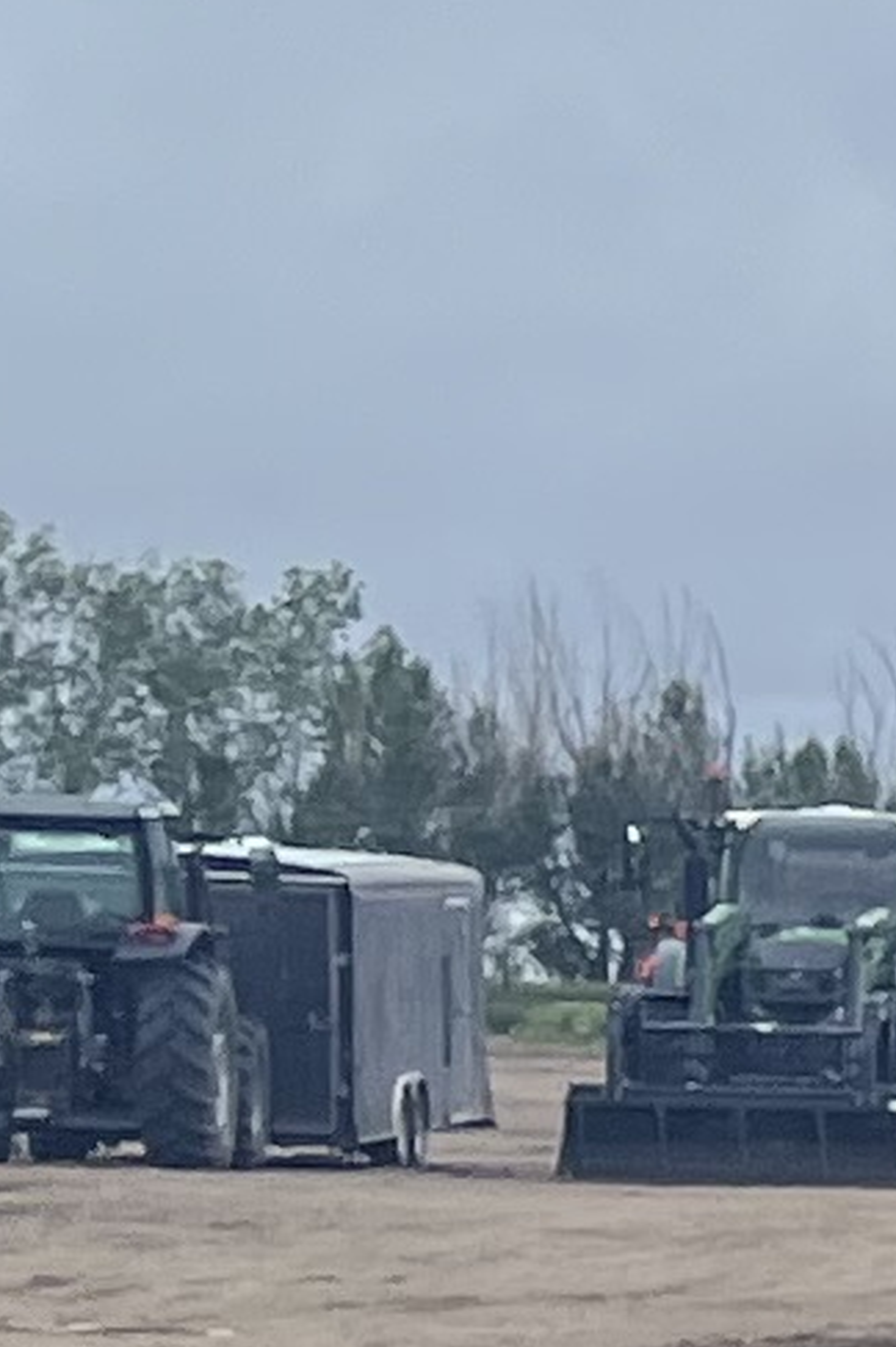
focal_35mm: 224
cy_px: 1820
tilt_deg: -0.6
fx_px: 8374
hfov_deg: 4.6
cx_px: 5362
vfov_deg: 9.0
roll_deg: -1.8
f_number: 1.6
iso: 50
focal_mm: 5.1
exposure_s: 1/2222
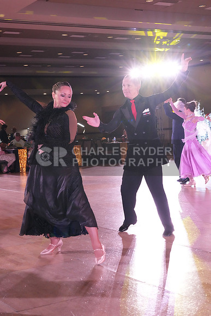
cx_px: 106
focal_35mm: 59
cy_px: 158
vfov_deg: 33.9
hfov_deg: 23.0
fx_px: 518
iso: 8000
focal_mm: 59
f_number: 9
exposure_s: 1/250
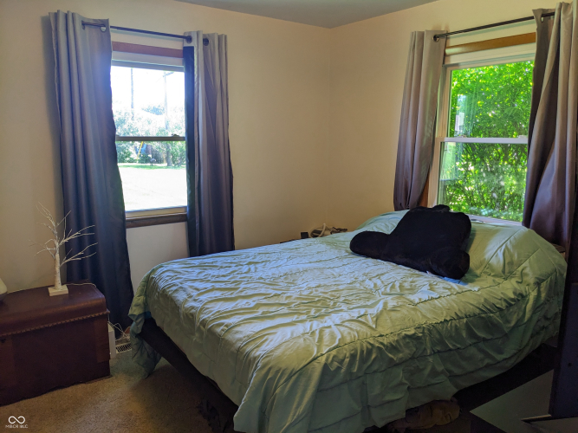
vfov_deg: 51.3
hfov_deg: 65.3
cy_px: 216
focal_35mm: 27
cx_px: 289
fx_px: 451
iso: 52
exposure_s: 1/60
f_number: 1.73
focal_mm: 4.38
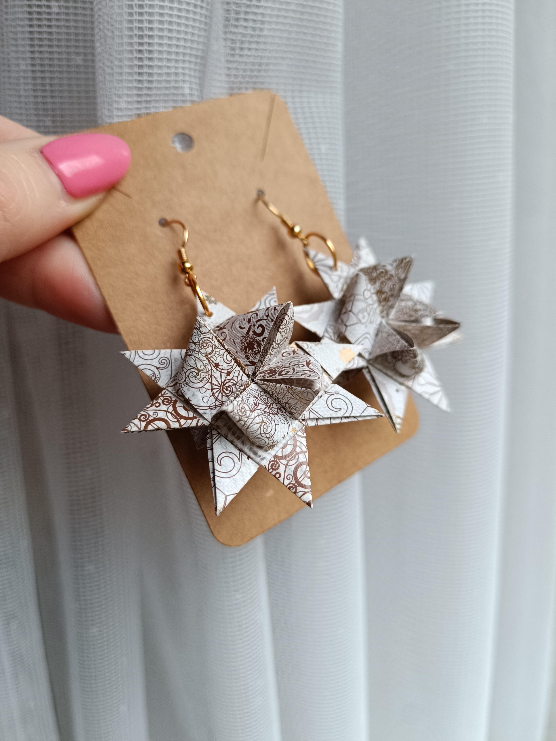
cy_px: 370
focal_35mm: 24
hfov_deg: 56.8
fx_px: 514
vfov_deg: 71.6
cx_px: 278
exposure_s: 1/50.1
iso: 618
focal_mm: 5.59
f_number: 1.88
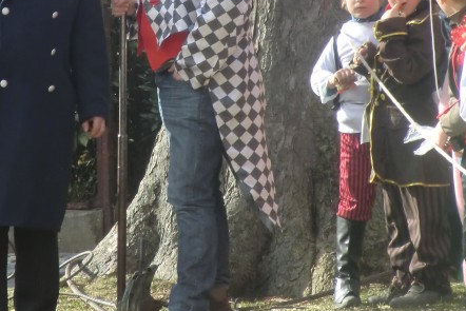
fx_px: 5852
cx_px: 169
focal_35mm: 452
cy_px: 47
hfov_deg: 4.6
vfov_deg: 3.0
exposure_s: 1/250
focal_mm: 43
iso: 160
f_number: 5.7
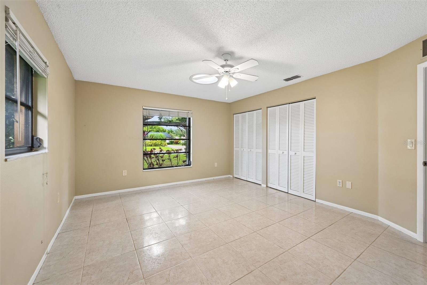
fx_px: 166
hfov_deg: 104.3
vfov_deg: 81.2
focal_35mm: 14
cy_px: 142
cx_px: 214
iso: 400
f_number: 8
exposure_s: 1/15
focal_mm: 14
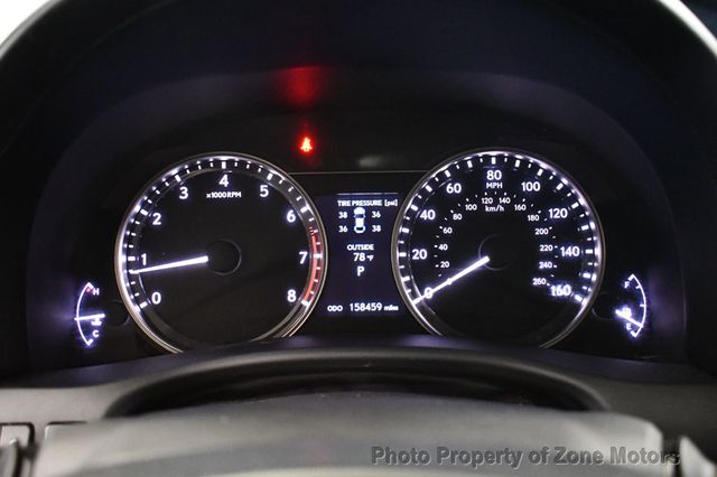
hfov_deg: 53.2
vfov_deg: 36.8
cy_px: 238
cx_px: 358
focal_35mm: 36
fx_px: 717
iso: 7200
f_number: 4
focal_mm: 24
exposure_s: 1/60
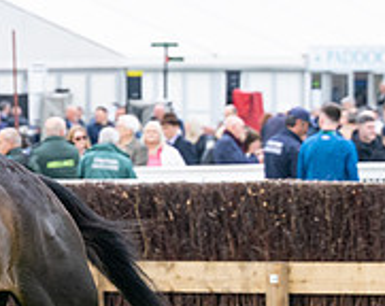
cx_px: -258
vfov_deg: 3.3
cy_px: 211
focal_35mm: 462
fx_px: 5253
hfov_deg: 4.2
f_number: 4
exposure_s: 1/640
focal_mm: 87
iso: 400
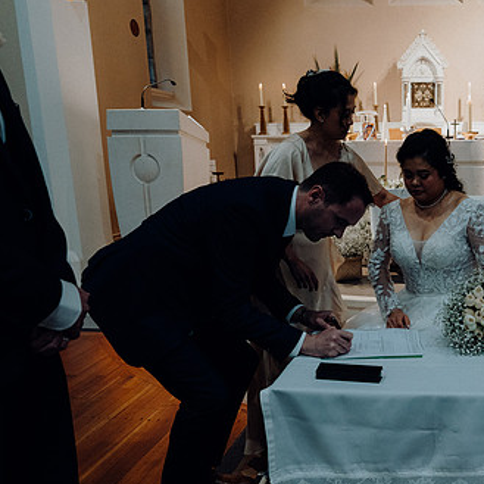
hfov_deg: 43.0
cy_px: 271
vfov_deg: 46.0
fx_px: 569
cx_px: 415
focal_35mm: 36
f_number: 3.5
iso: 2000
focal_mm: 24
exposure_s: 1/160
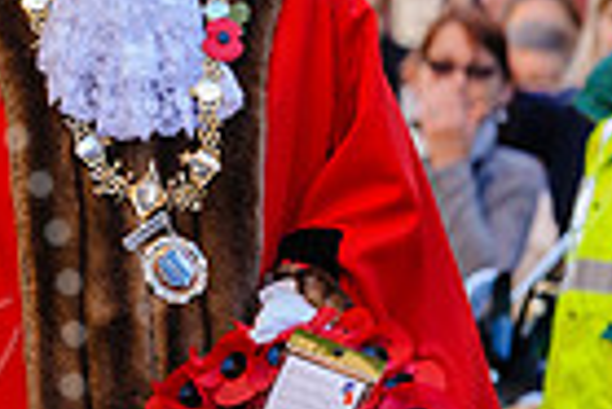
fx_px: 9581
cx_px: -335
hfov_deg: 3.6
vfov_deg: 2.4
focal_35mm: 563
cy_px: 343
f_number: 4
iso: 800
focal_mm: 135
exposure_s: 1/250
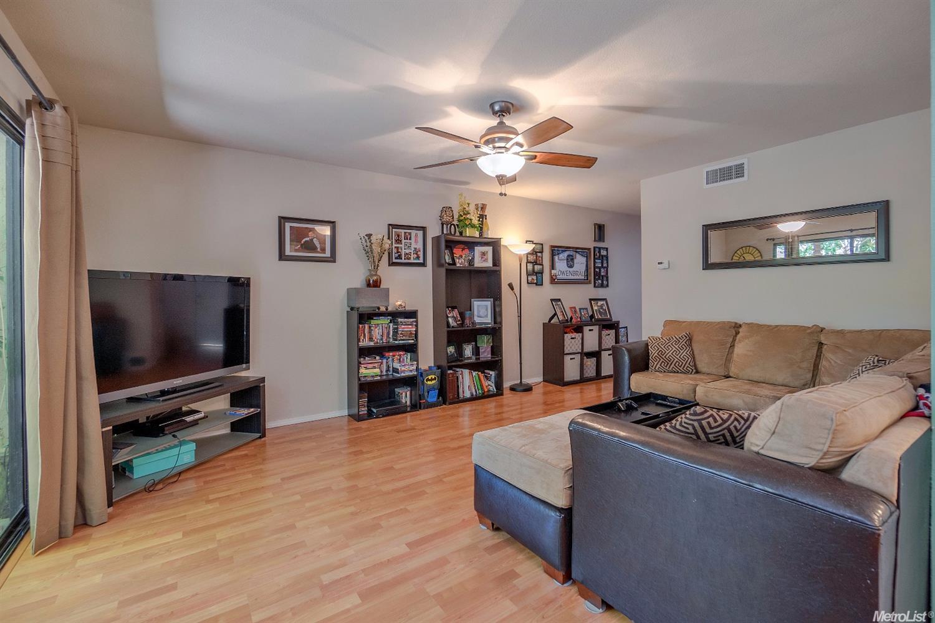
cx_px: 468
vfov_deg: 77.3
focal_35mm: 15
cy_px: 312
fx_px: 390
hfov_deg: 100.4
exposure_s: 1/2
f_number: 5
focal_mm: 10
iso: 50
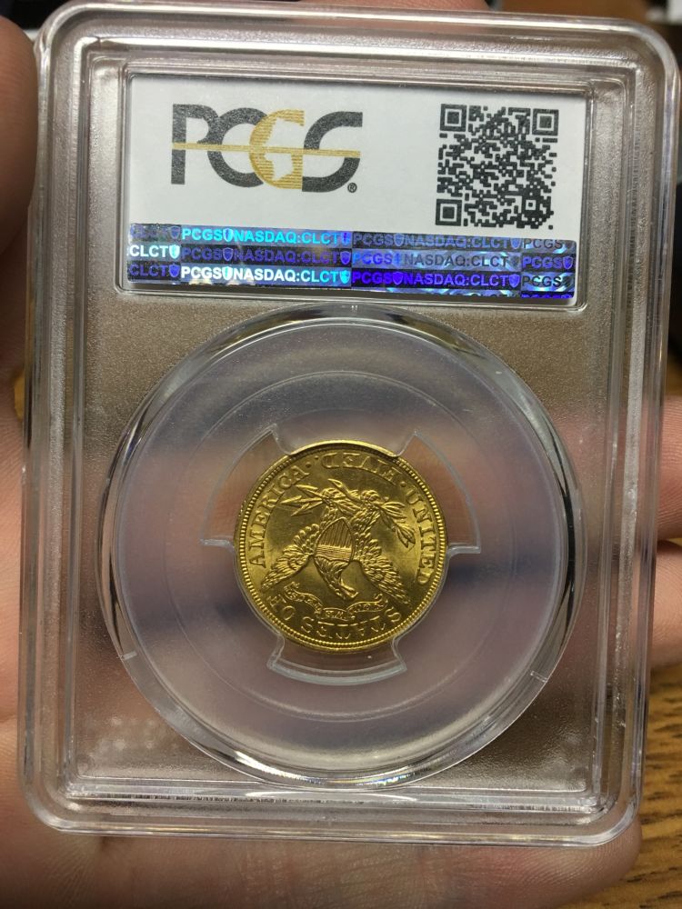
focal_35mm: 29
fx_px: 762
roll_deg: -1.3
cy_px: 454
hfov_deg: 48.2
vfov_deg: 61.7
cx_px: 341
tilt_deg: -44.5
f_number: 2.2
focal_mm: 4.15
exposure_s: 1/30
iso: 40
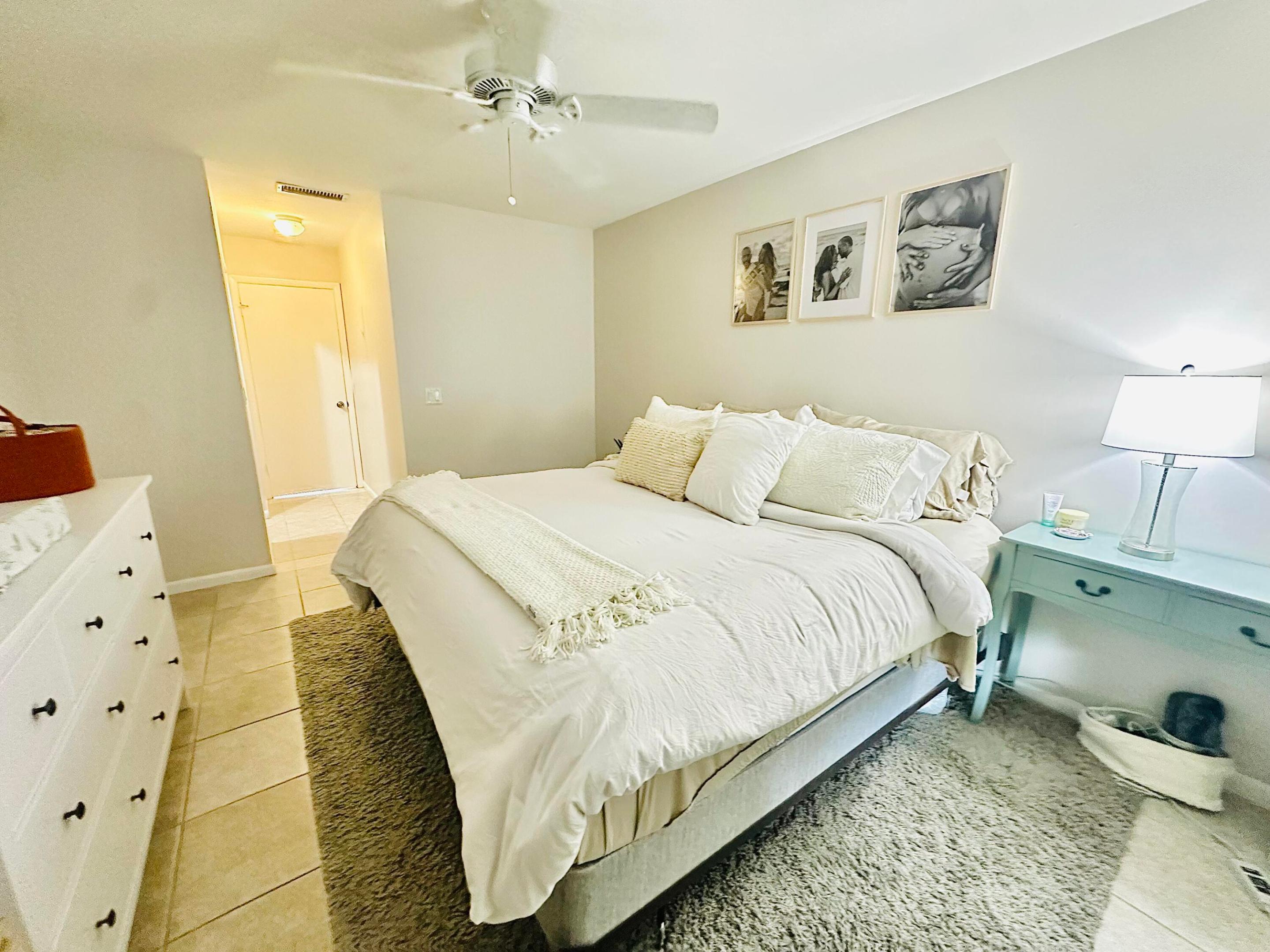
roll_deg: -0.4
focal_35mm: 14
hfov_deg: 102.1
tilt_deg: -12.5
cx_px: 635
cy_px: 476
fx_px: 514
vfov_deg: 85.7
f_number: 2.2
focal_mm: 2.22
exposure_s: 1/60
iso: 1000
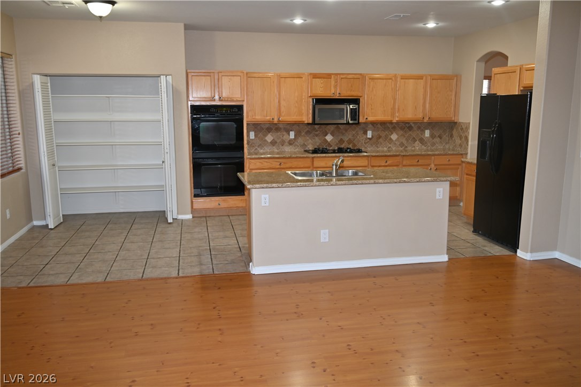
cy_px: 194
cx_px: 290
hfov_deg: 61.1
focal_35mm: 30
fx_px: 492
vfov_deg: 43.0
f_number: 4
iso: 450
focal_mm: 30.5
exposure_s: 1/60
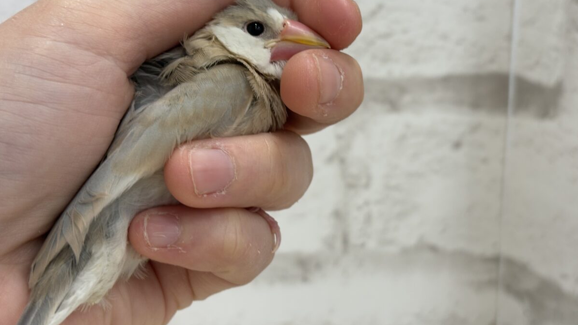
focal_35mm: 57
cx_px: 290
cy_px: 125
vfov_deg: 21.0
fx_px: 874
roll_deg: -0.4
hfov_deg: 36.6
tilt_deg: -4.8
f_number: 1.6
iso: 40
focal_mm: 5.96
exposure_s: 1/50
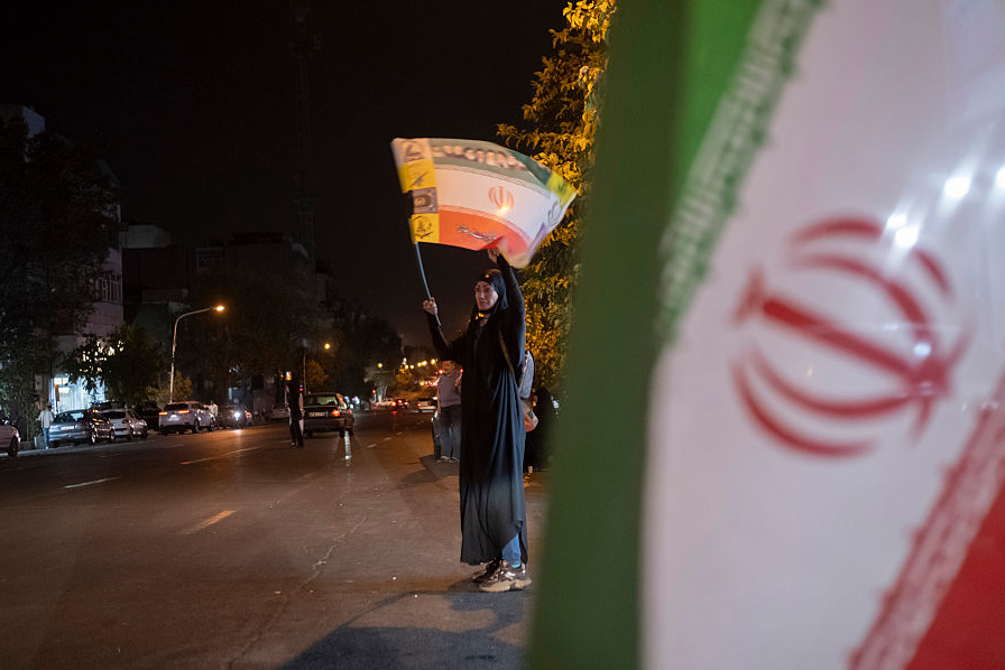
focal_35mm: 40
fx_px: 1117
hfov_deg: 48.4
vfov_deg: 33.4
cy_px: 338
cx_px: 488
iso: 2500
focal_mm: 23
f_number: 1.4
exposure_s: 1/160
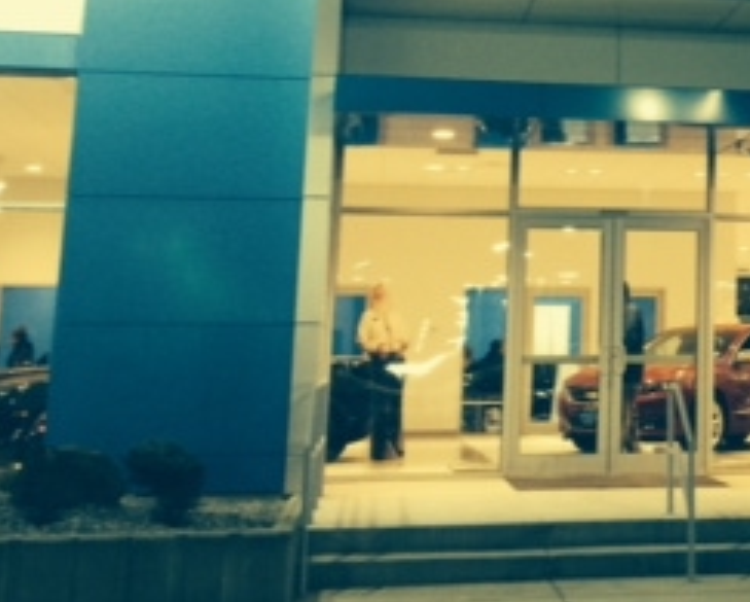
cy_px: 9
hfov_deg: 23.5
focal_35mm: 77
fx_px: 1711
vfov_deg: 19.4
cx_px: 781
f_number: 2.2
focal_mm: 4.12
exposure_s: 1/30
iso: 200
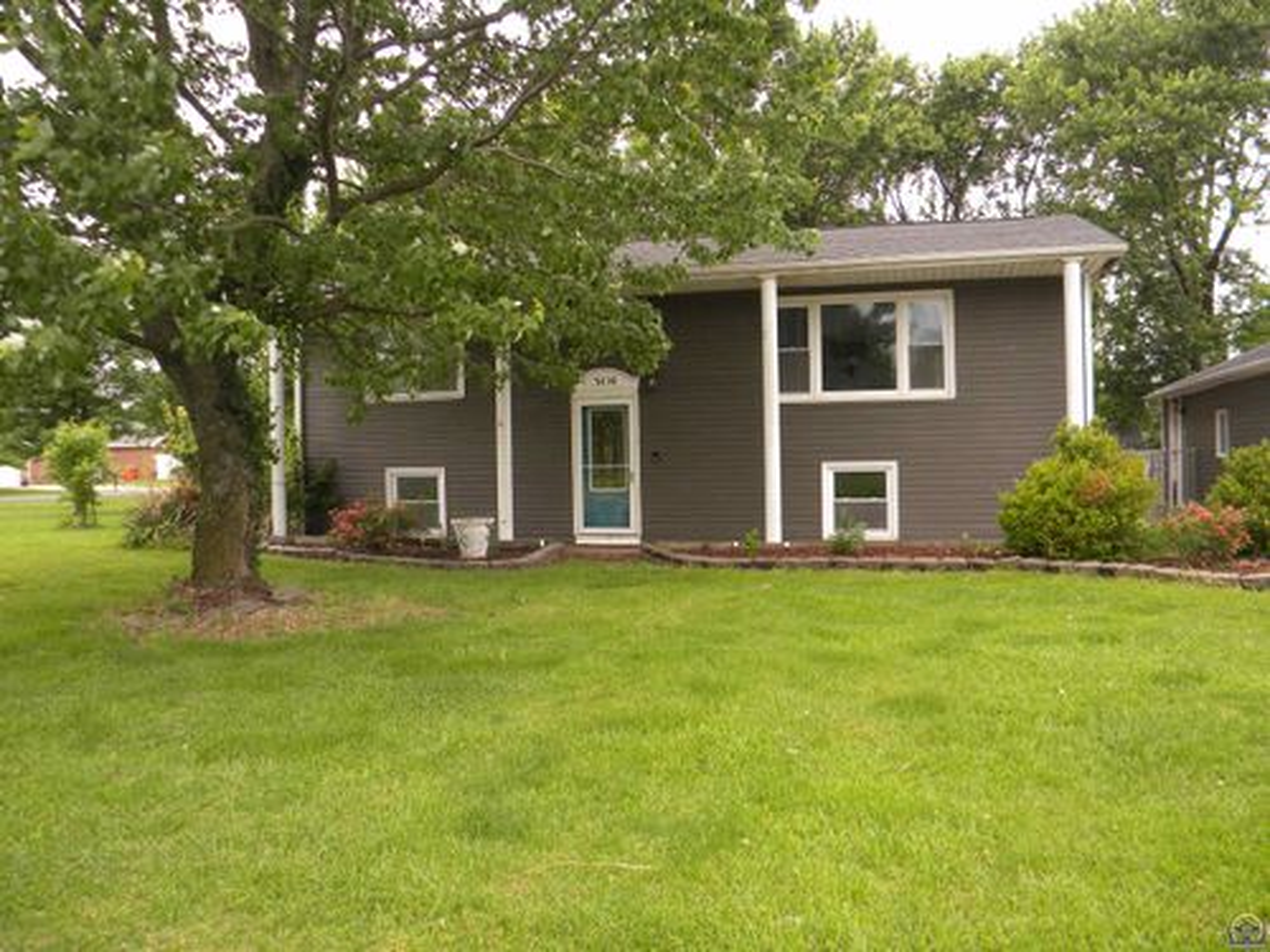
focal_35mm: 28
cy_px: 476
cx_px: 635
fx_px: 1027
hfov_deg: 63.4
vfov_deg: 49.7
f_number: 3.5
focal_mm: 5
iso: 110
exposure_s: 1/152
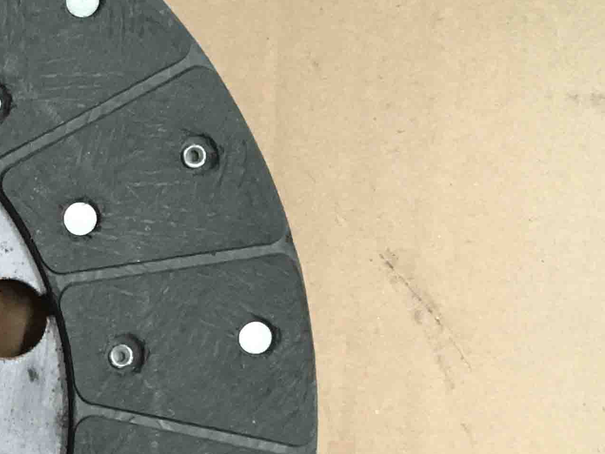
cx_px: -301
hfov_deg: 18.8
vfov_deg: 15.7
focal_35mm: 92
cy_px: 467
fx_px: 1608
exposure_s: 1/20
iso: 200
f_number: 2.2
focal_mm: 4.15
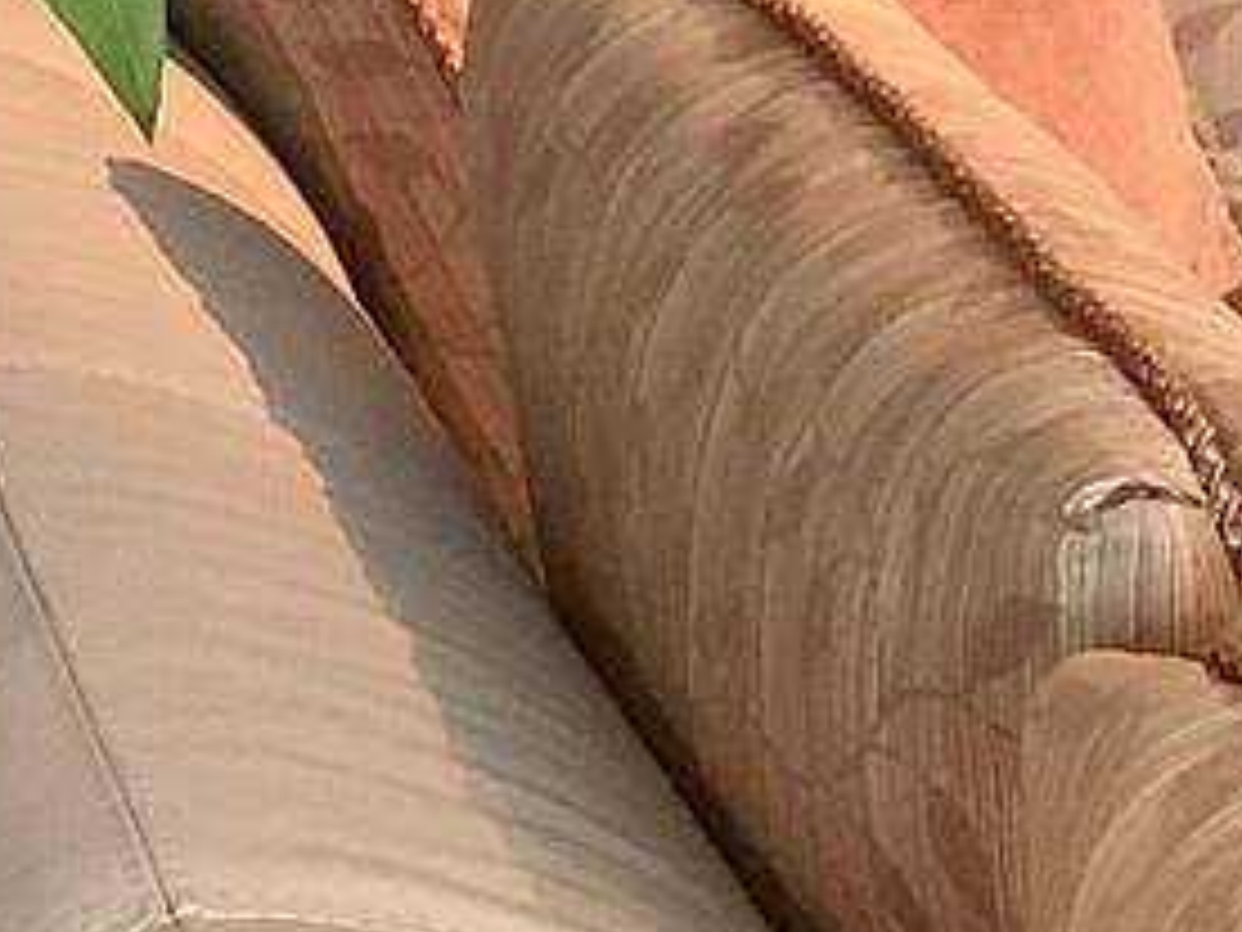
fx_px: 6458
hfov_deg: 10.8
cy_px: 9
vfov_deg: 8.2
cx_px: -207
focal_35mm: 180
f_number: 2.4
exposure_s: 1/30
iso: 500
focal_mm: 3.3
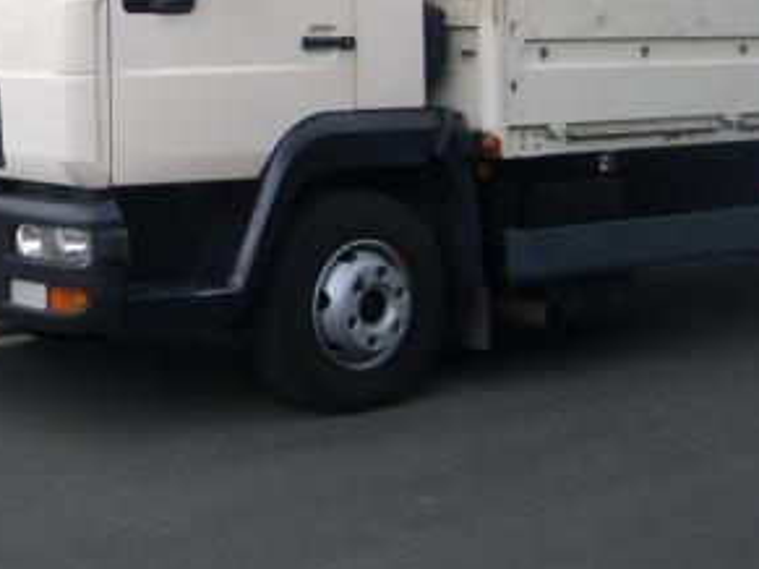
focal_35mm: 77
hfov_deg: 24.7
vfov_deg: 19.0
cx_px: 86
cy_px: 120
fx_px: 1688
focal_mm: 5.8
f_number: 2.6
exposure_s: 1/160
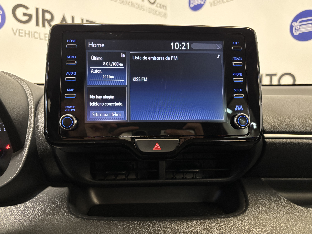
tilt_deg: -3.9
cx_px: 160
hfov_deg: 65.3
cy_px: 114
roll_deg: -0.7
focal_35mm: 27
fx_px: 243
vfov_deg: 51.3
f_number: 1.6
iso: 500
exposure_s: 1/25
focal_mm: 5.96
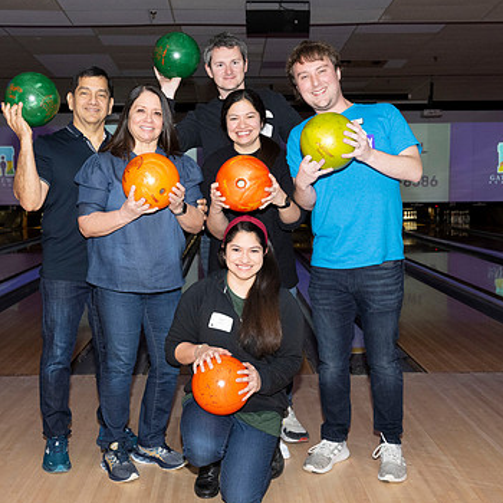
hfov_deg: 35.3
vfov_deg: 35.4
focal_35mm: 48
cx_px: 231
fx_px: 789
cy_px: 248
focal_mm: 32
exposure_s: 1/100
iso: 2000
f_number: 5.6
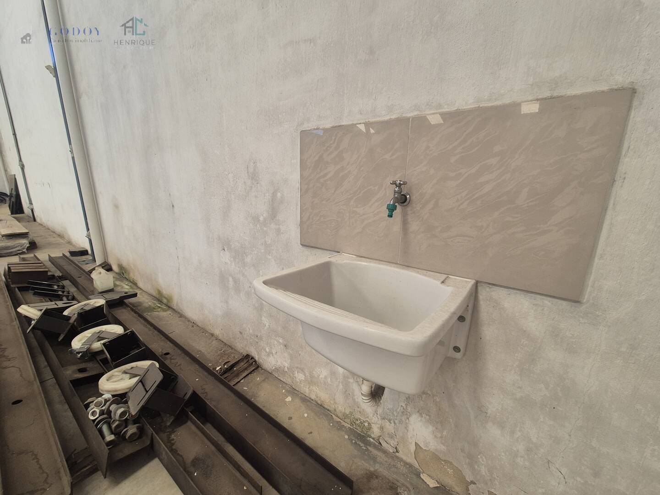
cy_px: 248
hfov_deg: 106.2
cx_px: 330
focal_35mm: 13
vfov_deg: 89.9
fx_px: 248
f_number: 2.2
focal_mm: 2.2
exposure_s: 1/120
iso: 50
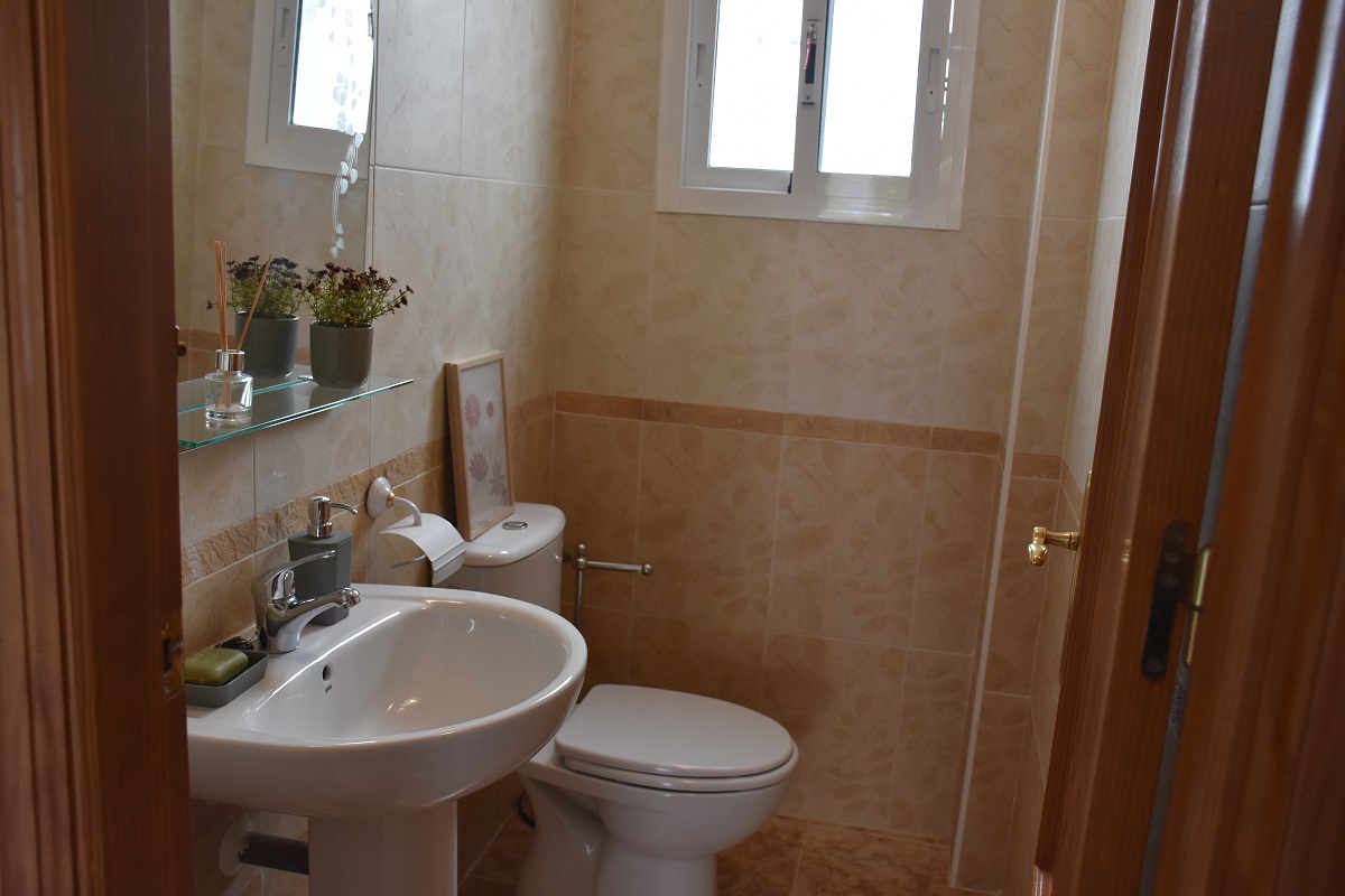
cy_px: 448
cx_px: 672
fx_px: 1121
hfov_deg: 61.9
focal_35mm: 30
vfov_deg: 43.6
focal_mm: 20
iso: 800
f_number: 5.6
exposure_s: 1/125
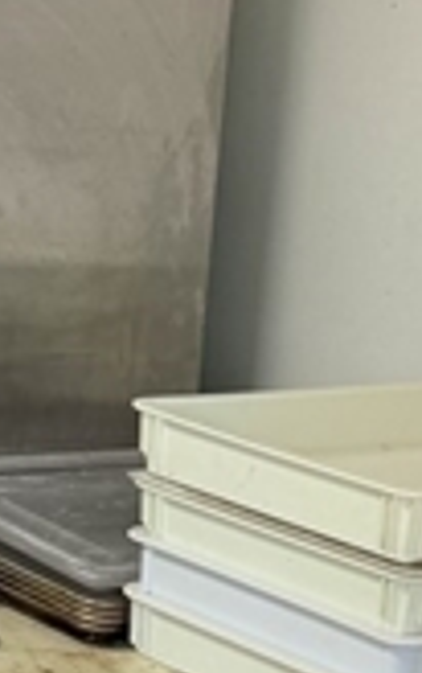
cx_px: 262
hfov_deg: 11.0
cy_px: 829
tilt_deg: -21.1
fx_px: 2182
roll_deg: -7.7
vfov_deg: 16.7
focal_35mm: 119
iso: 80
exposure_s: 1/120
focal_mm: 6.76
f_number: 1.78
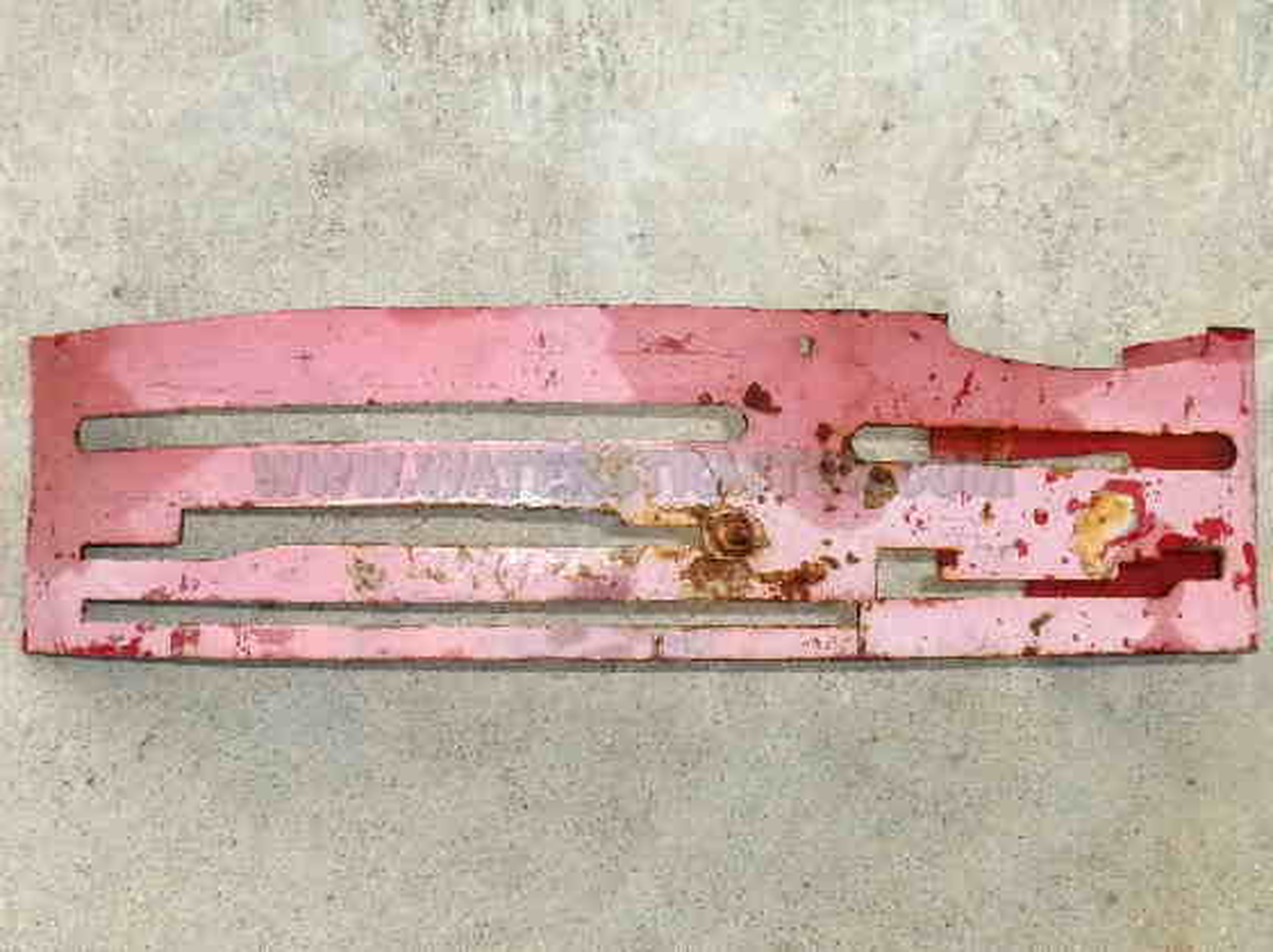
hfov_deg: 39.7
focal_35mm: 48
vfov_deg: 30.2
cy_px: 476
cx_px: 636
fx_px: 1764
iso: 800
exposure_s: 1/2000
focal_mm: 7.4
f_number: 5.6
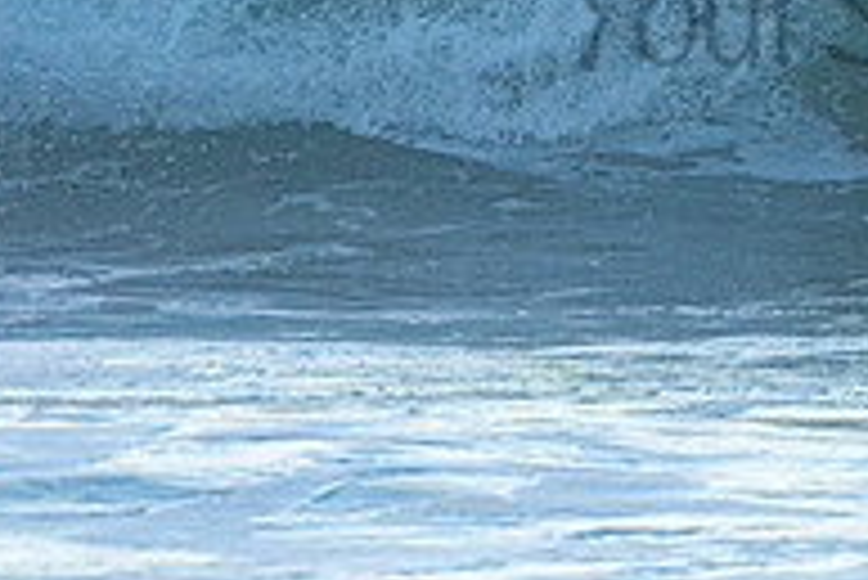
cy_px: -38
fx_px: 52286
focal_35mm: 2167
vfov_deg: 0.6
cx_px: 1025
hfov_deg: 1.0
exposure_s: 1/1250
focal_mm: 480
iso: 560
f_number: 5.6
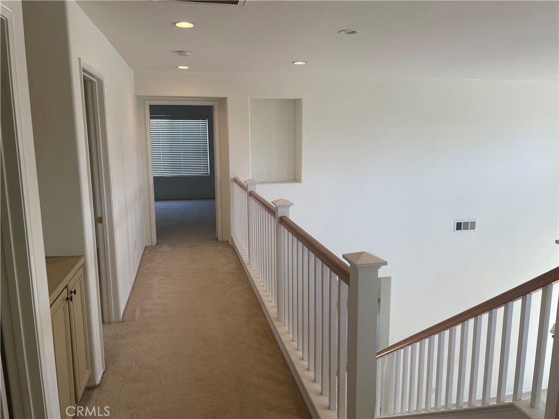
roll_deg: +0.3
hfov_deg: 67.3
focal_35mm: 26
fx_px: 420
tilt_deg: -10.2
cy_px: 210
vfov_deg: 53.1
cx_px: 280
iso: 50
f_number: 1.6
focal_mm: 4.2
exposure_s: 1/120
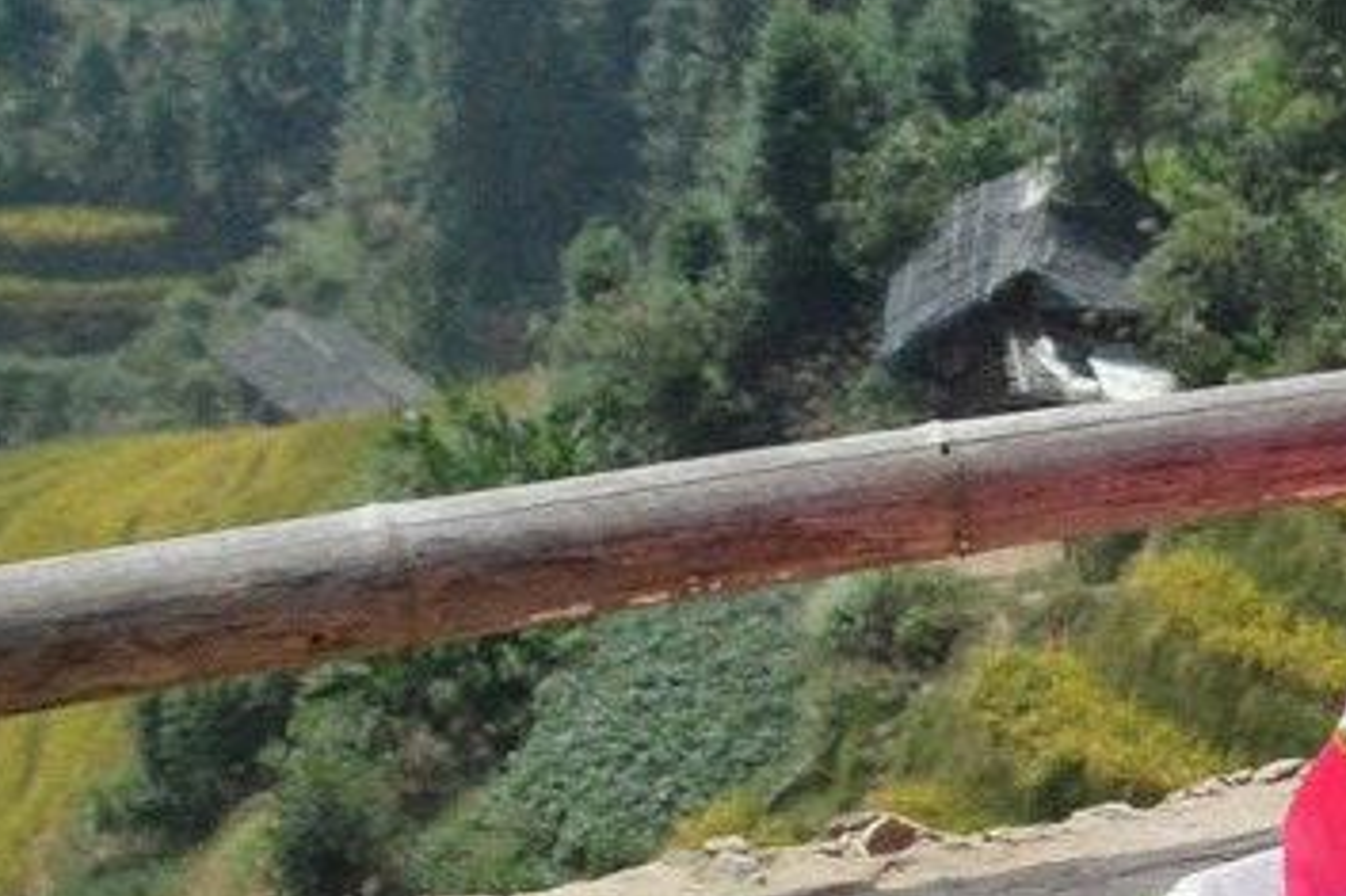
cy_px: 804
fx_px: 5082
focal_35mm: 136
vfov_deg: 10.0
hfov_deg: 13.9
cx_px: 2173
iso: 1600
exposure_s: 1/3200
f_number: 8
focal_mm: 20
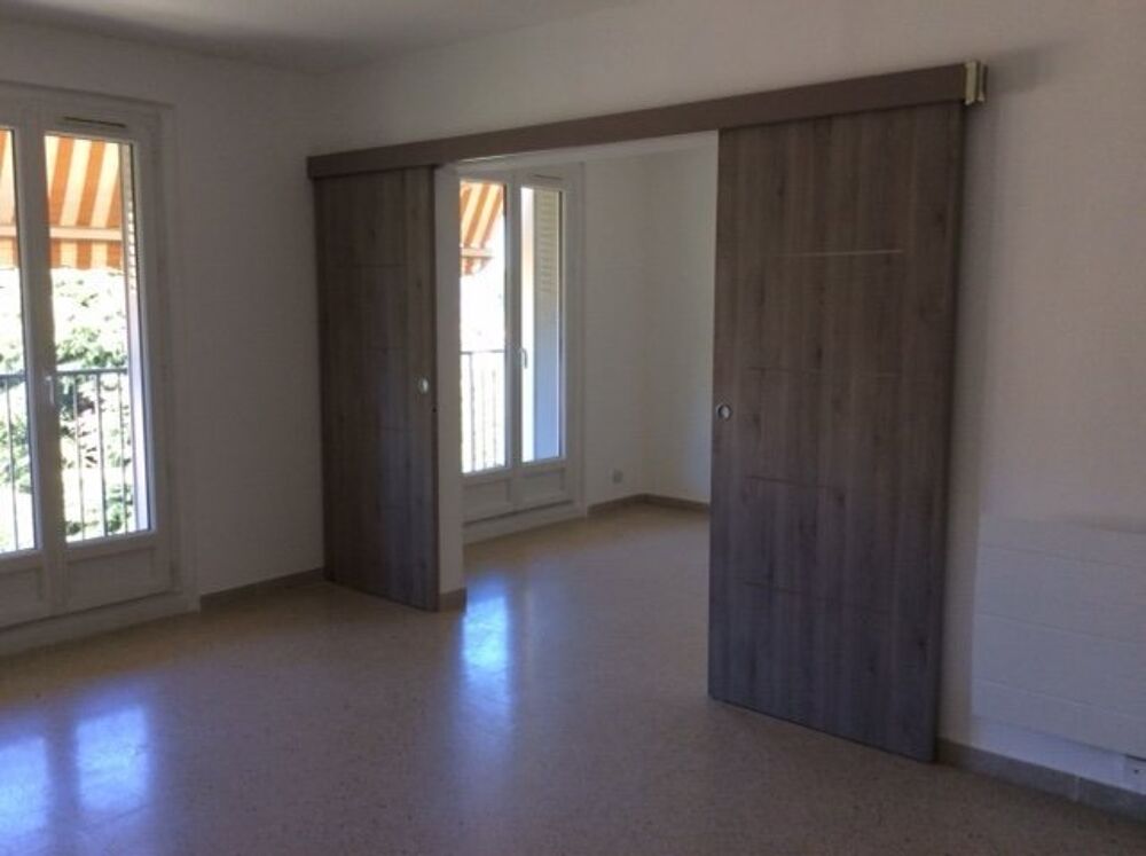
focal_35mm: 32
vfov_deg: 44.1
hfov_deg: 56.9
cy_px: 428
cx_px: 573
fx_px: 1058
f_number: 2.4
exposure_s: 1/50
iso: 40
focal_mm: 3.3
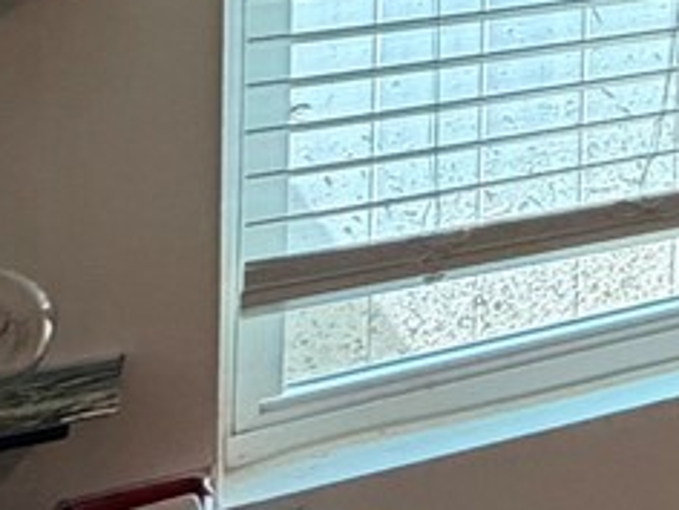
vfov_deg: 13.5
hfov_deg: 12.3
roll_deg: -0.3
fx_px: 1863
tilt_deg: +1.0
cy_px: -478
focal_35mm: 95
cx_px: 1902
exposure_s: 1/120
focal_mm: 2.22
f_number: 2.2
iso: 320
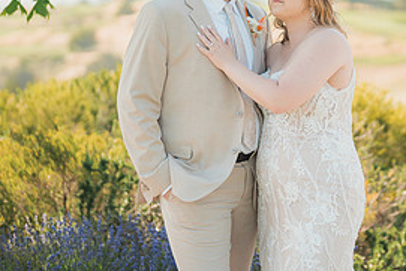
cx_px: 295
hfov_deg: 19.0
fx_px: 1207
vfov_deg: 12.8
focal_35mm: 107
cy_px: 67
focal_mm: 50
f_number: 1.2
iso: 50
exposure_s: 1/1600
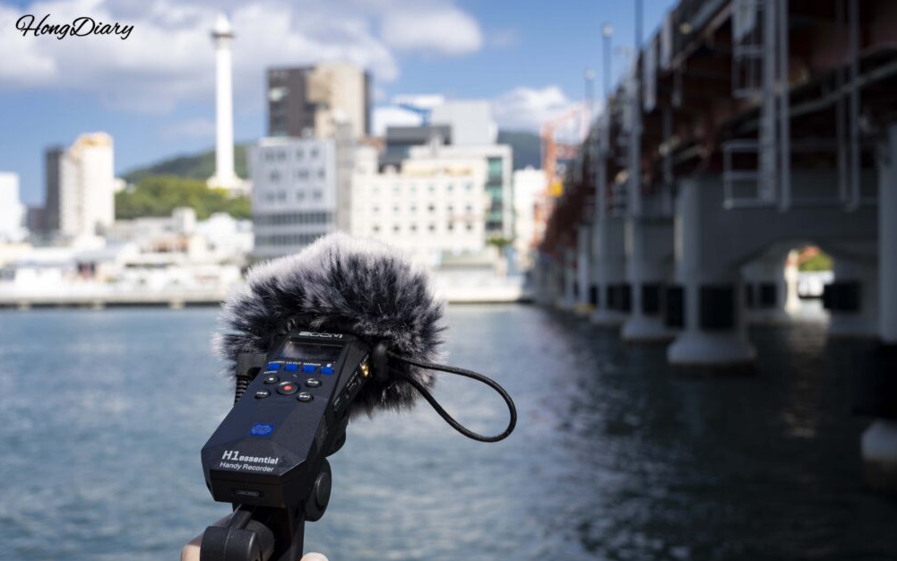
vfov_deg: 26.3
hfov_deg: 41.0
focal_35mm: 49
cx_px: 450
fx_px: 1198
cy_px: 304
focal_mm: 47
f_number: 11
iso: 100
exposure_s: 1/125
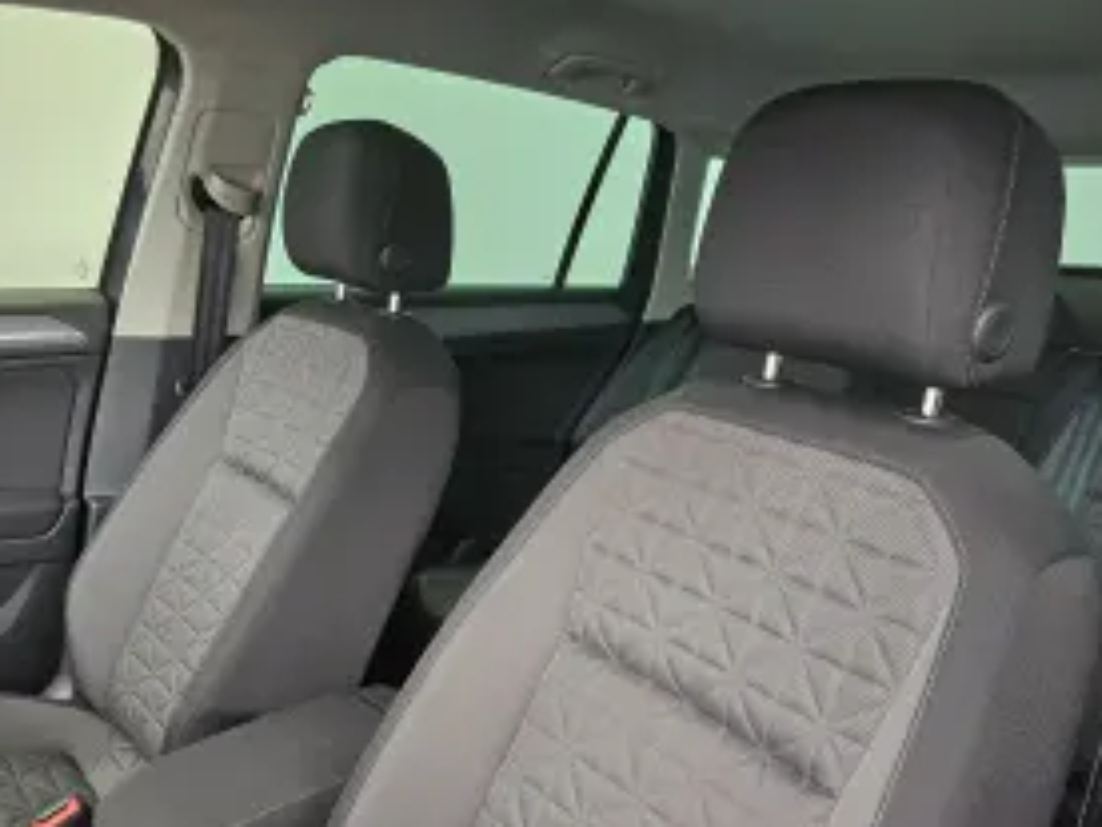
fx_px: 955
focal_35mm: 30
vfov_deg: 46.4
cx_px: 619
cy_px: 511
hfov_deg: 59.8
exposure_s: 1/180
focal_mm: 6.3
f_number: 1.7
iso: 200
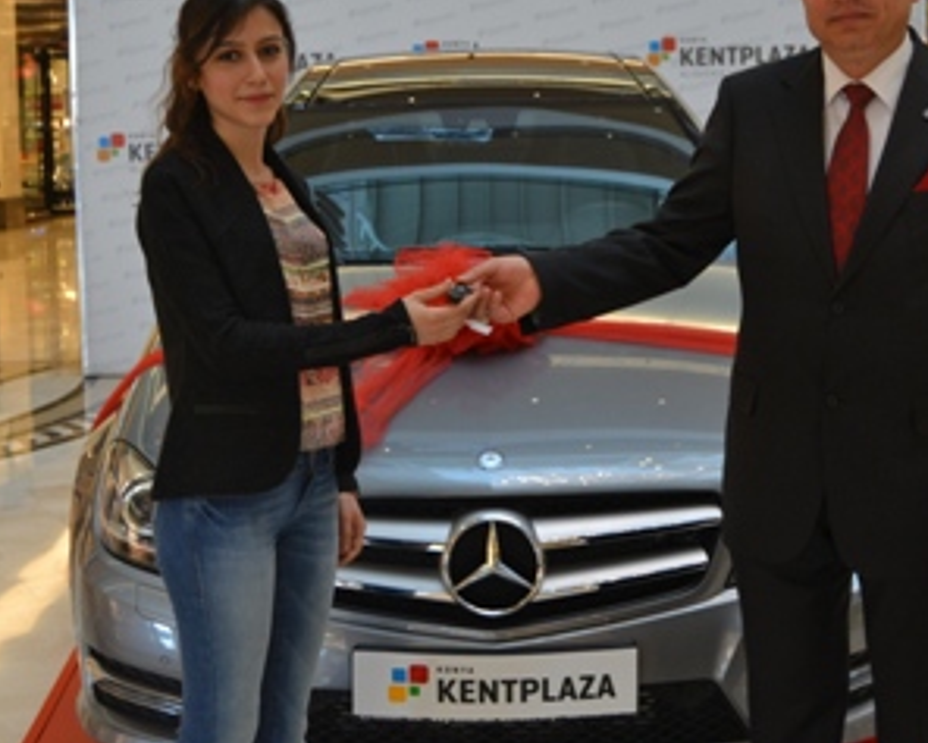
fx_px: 1758
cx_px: 470
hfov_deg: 29.6
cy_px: 303
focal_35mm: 64
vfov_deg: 23.8
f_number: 4.2
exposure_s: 1/60
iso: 560
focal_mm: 30
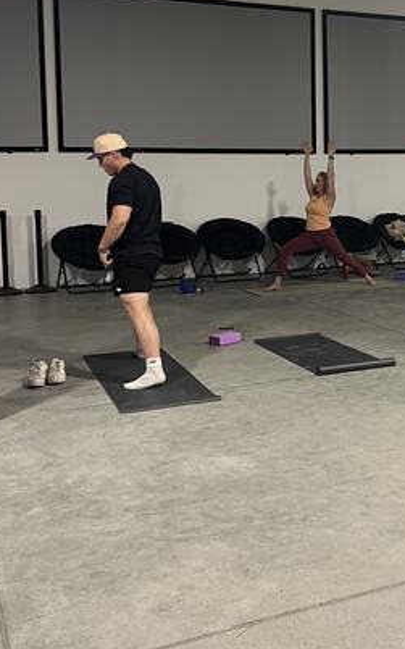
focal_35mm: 48
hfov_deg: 26.0
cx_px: 361
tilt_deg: -4.0
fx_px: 848
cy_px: 236
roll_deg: +1.1
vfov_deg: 41.5
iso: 100
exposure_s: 1/60
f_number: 1.5
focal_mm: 5.7
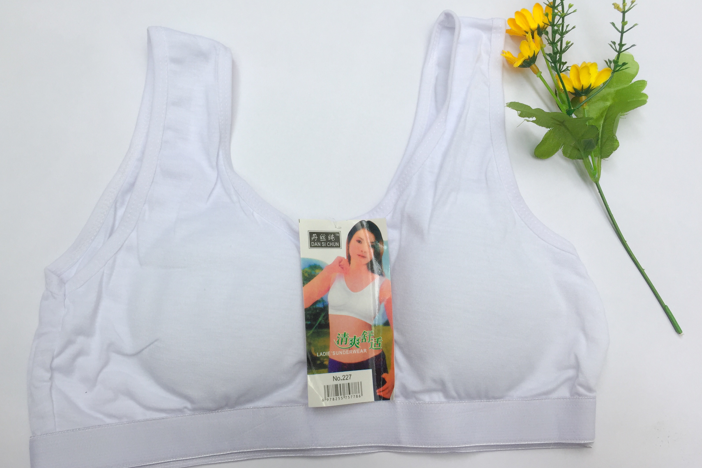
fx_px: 604
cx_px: 346
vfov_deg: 42.3
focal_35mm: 31
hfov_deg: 60.3
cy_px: 229
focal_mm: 4.15
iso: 32
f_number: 2.2
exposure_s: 1/270
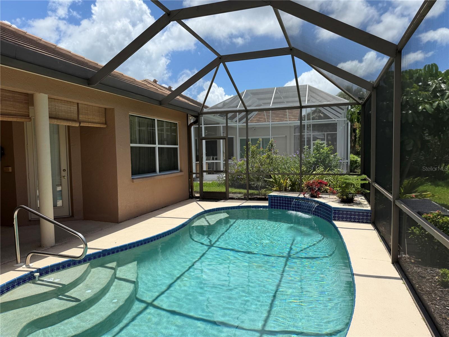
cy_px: 168
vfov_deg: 56.8
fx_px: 311
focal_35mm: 24
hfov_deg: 71.6
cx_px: 224
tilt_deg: -3.4
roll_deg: +0.5
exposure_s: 1/3759
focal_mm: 6.76
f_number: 1.78
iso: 80
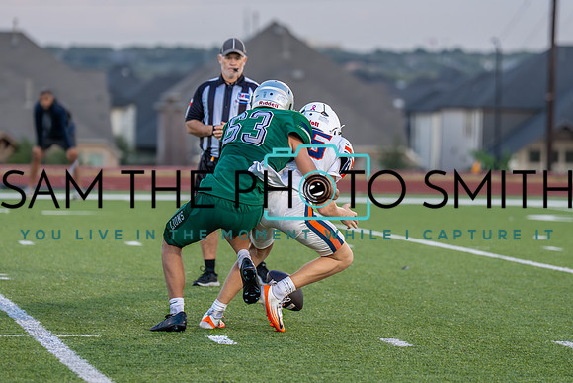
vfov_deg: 6.0
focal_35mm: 231
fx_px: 3672
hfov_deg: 8.9
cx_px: 250
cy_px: 134
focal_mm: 143
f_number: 2.8
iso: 800
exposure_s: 1/1000
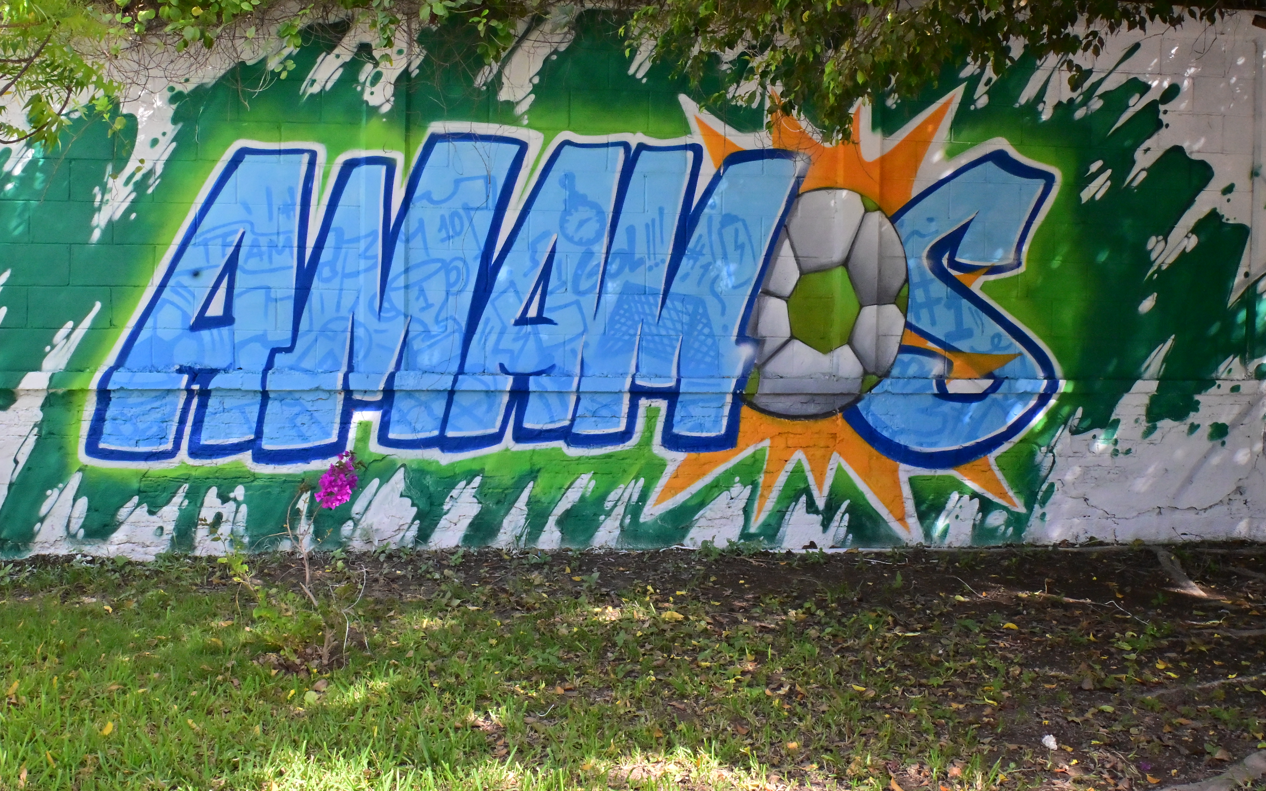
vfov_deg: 24.0
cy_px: 334
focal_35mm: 54
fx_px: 1859
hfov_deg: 37.6
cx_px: 611
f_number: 22
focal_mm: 30.5
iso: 1600
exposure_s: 1/200
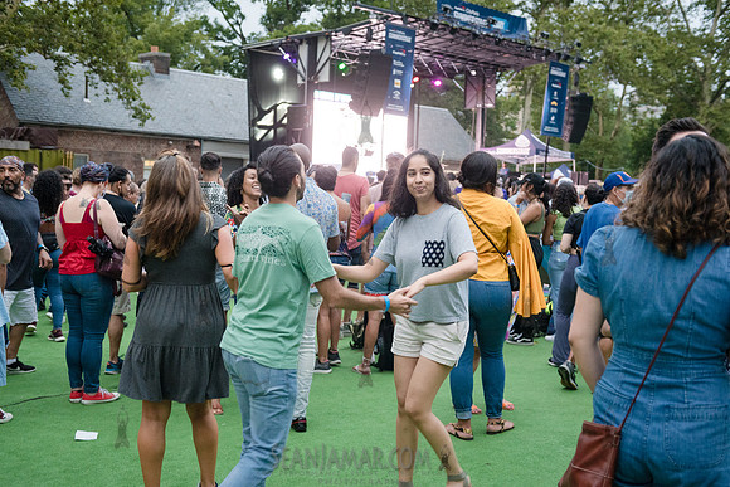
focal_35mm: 44
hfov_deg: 44.5
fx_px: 892
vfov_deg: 30.5
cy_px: 244
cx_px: 365
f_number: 4
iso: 3200
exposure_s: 1/125
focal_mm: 44
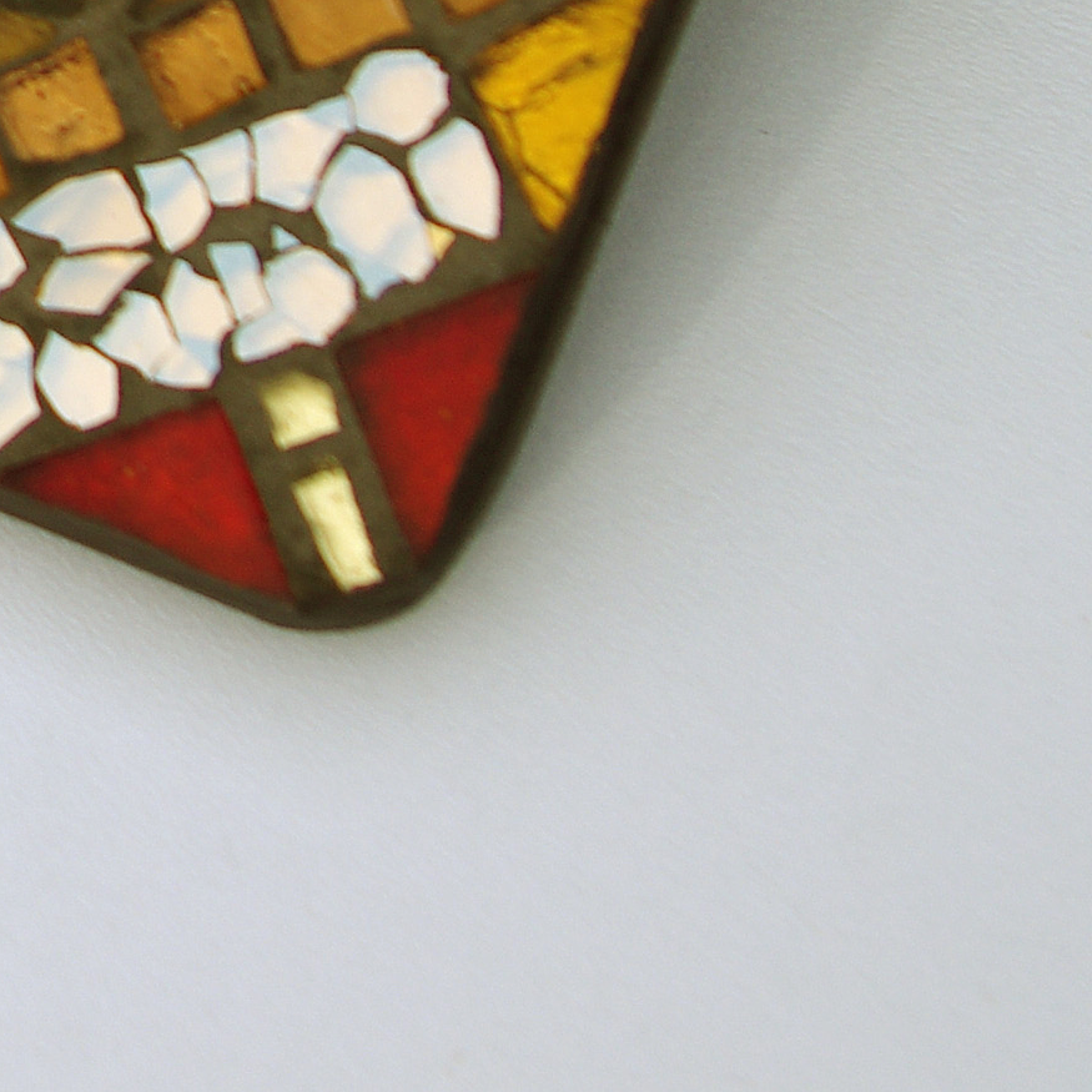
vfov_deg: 7.2
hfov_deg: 7.1
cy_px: -864
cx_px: -1144
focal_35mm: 236
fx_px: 8437
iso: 100
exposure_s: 1/400
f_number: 5.6
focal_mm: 33
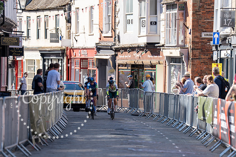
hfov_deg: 8.6
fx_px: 1577
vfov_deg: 5.7
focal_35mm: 241
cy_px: 86
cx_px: 129
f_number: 3.5
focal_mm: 200
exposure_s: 1/1000
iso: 100
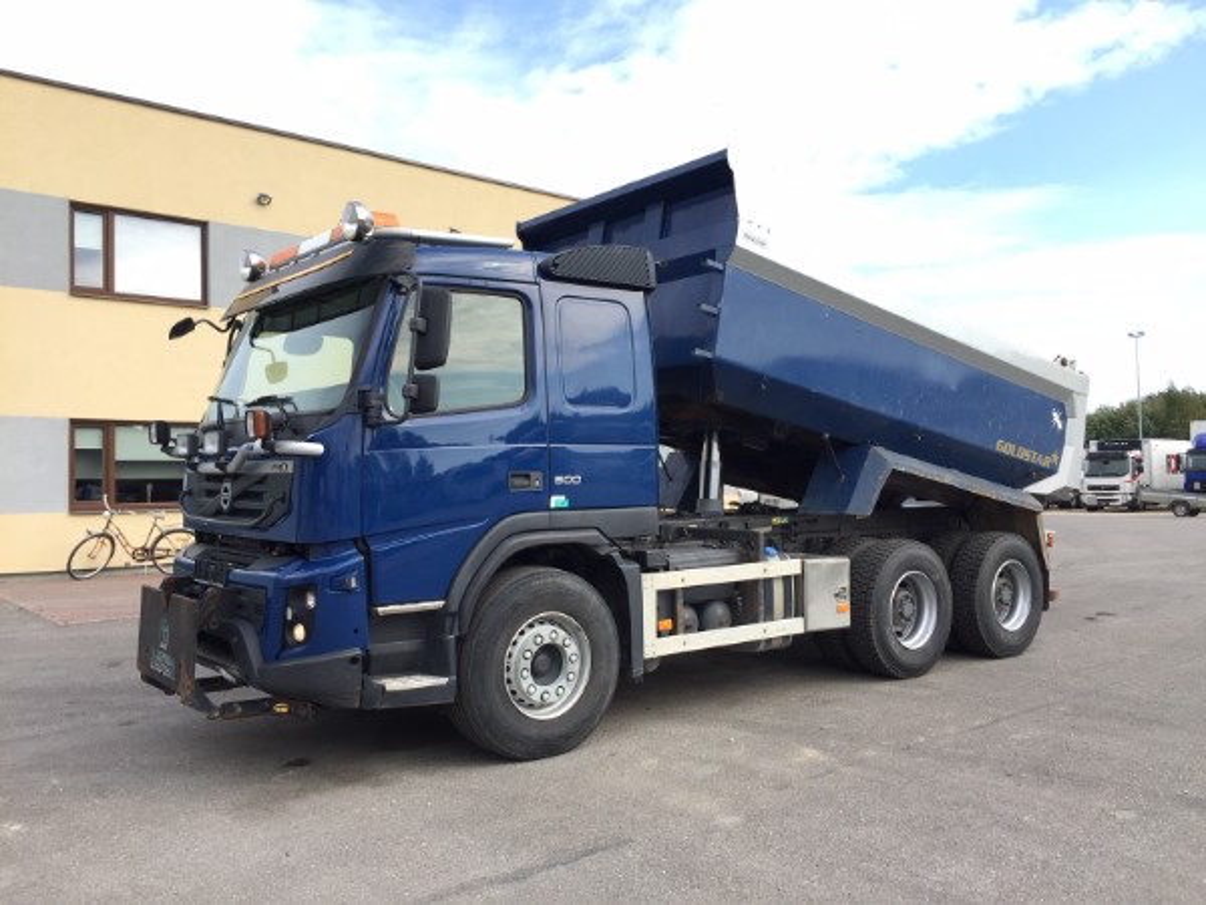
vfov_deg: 48.2
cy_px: 452
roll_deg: -0.1
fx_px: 1010
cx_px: 603
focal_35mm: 29
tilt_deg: +0.2
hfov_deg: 61.7
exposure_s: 1/628
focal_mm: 4.15
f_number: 2.2
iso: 32
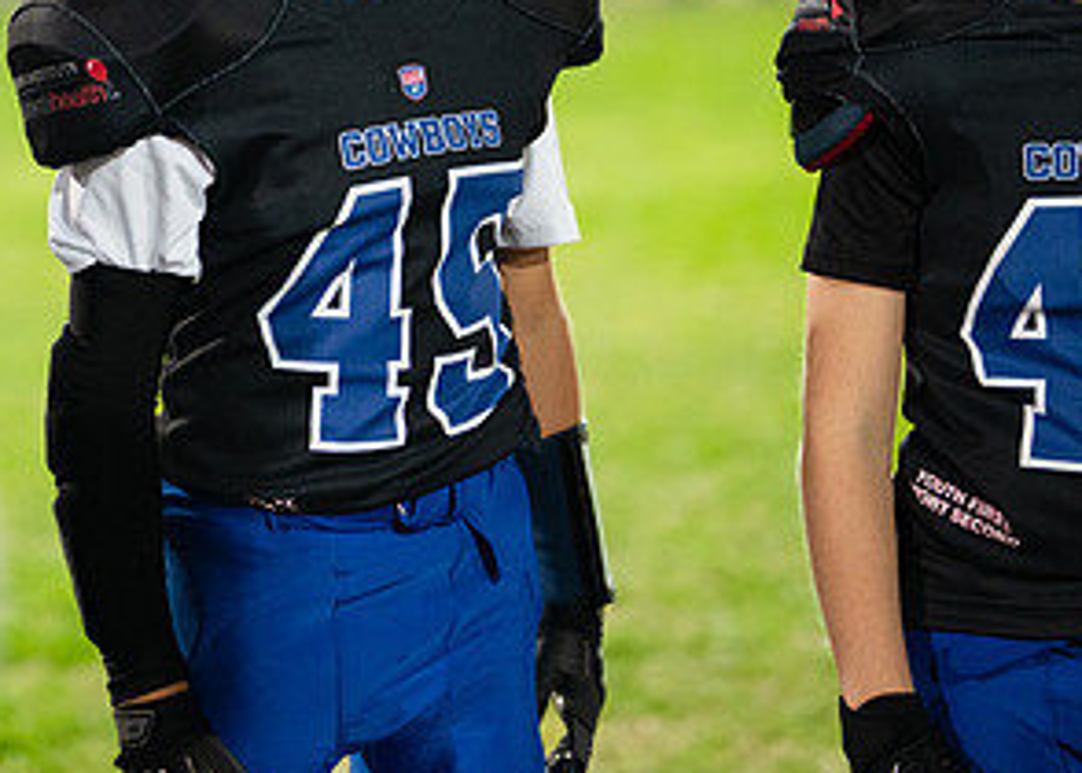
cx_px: 215
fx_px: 3933
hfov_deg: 15.6
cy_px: -41
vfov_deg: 11.1
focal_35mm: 128
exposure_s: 1/500
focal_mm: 50
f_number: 1.2
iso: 1600
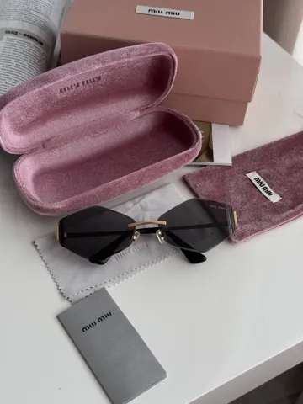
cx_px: 152
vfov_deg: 39.7
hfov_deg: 30.3
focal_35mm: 48
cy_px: 202
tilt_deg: -49.2
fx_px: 560
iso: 64
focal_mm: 6.76
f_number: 1.78
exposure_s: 1/362
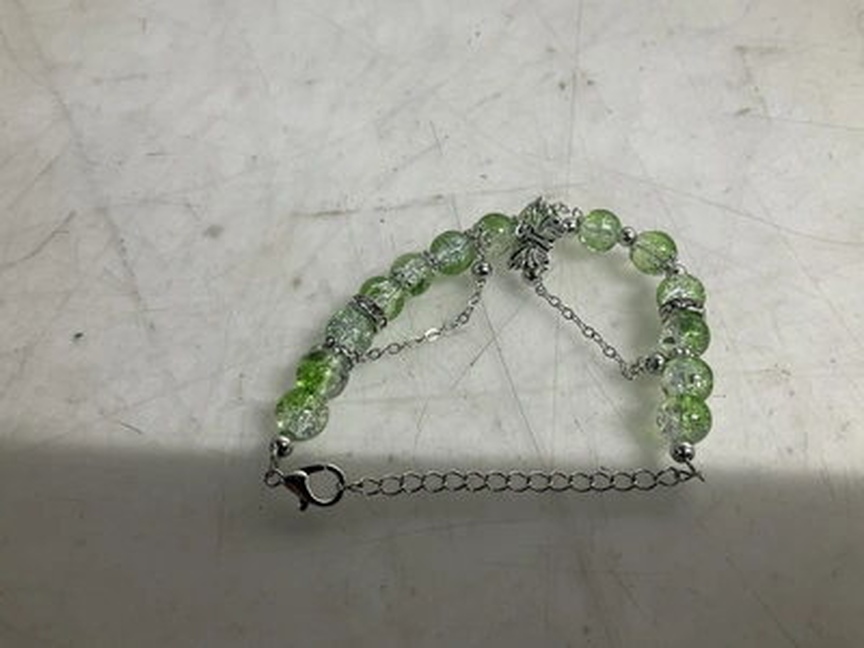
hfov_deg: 61.7
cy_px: 324
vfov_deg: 48.2
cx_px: 432
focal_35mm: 29
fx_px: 724
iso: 64
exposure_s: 1/120
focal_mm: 3
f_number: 1.8
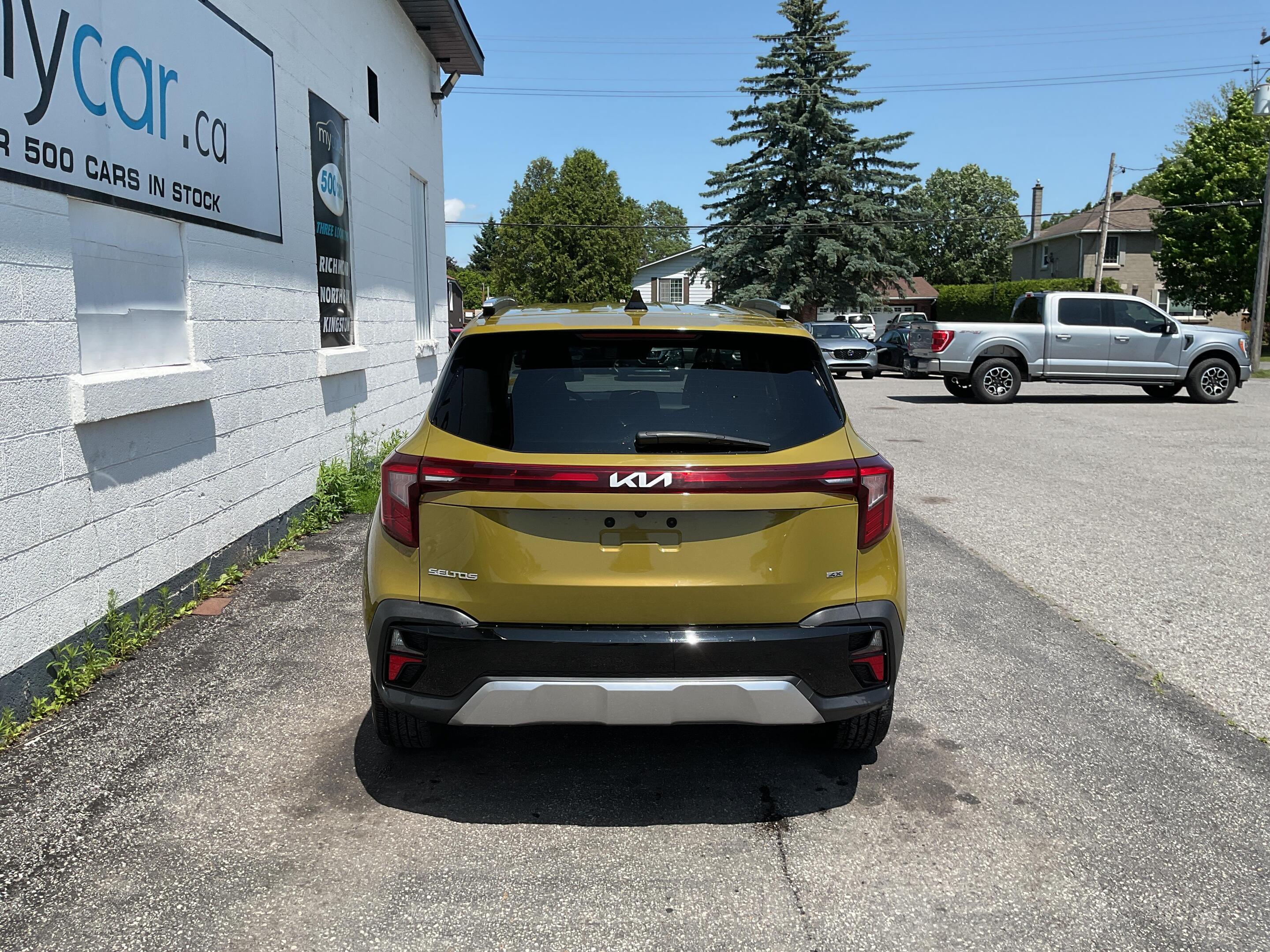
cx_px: 635
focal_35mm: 29
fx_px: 1064
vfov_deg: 48.2
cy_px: 476
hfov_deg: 61.7
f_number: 1.8
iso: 16
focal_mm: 3
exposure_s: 1/1848
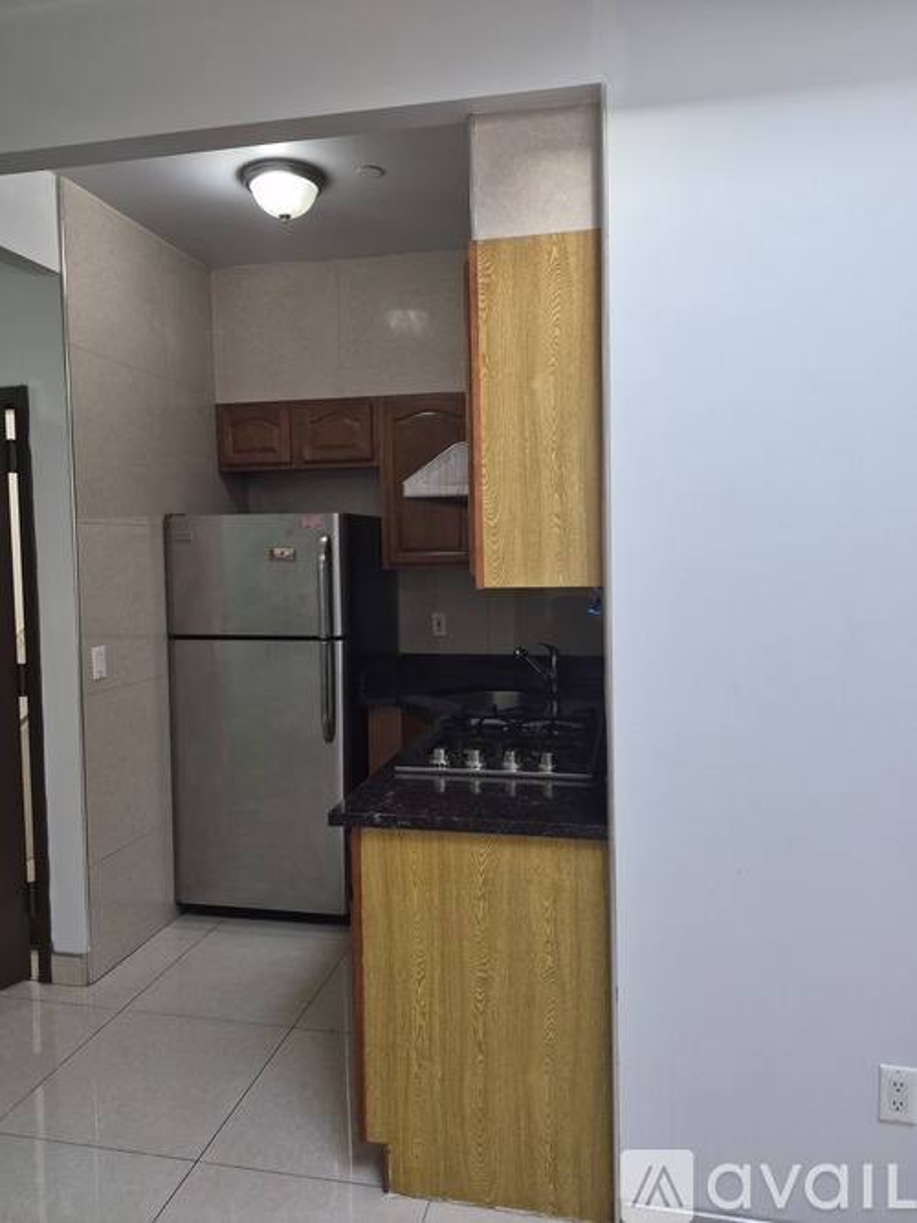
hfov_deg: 58.9
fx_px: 813
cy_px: 612
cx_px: 458
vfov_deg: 73.9
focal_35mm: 23
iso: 160
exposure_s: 1/120
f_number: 1.8
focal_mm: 5.4
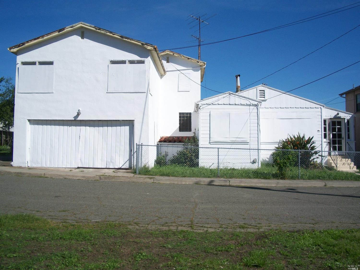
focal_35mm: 35
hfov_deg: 52.6
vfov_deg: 40.7
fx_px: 364
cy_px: 135
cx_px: 180
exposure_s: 1/640
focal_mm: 6.3
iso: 80
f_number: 5.6
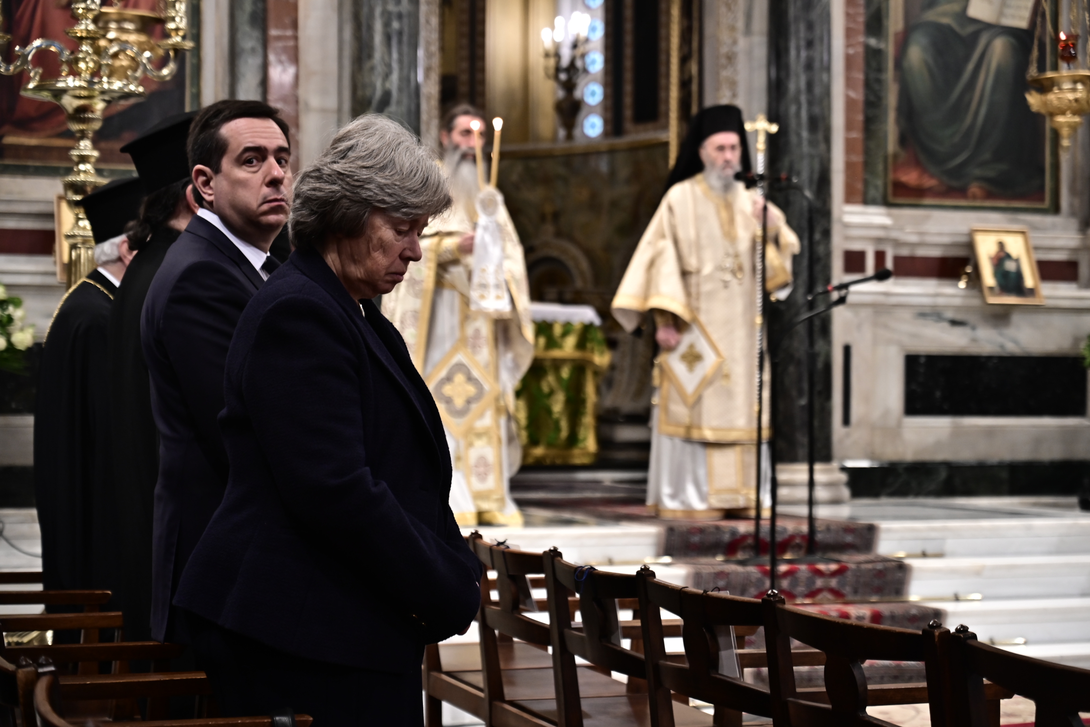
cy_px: 364
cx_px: 545
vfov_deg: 19.5
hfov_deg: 28.8
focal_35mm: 70
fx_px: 2119
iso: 1250
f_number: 4
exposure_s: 1/80
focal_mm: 70
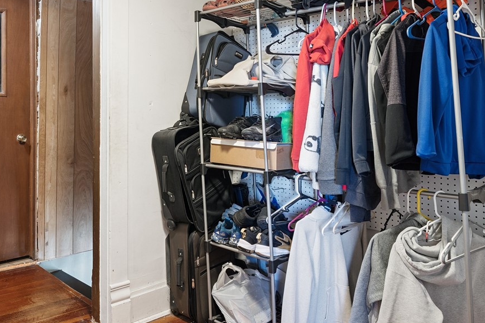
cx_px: 139
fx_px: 418
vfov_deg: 41.9
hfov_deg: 58.0
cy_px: 113
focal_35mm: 31
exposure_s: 1/1.25
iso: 400
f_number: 9
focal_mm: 16
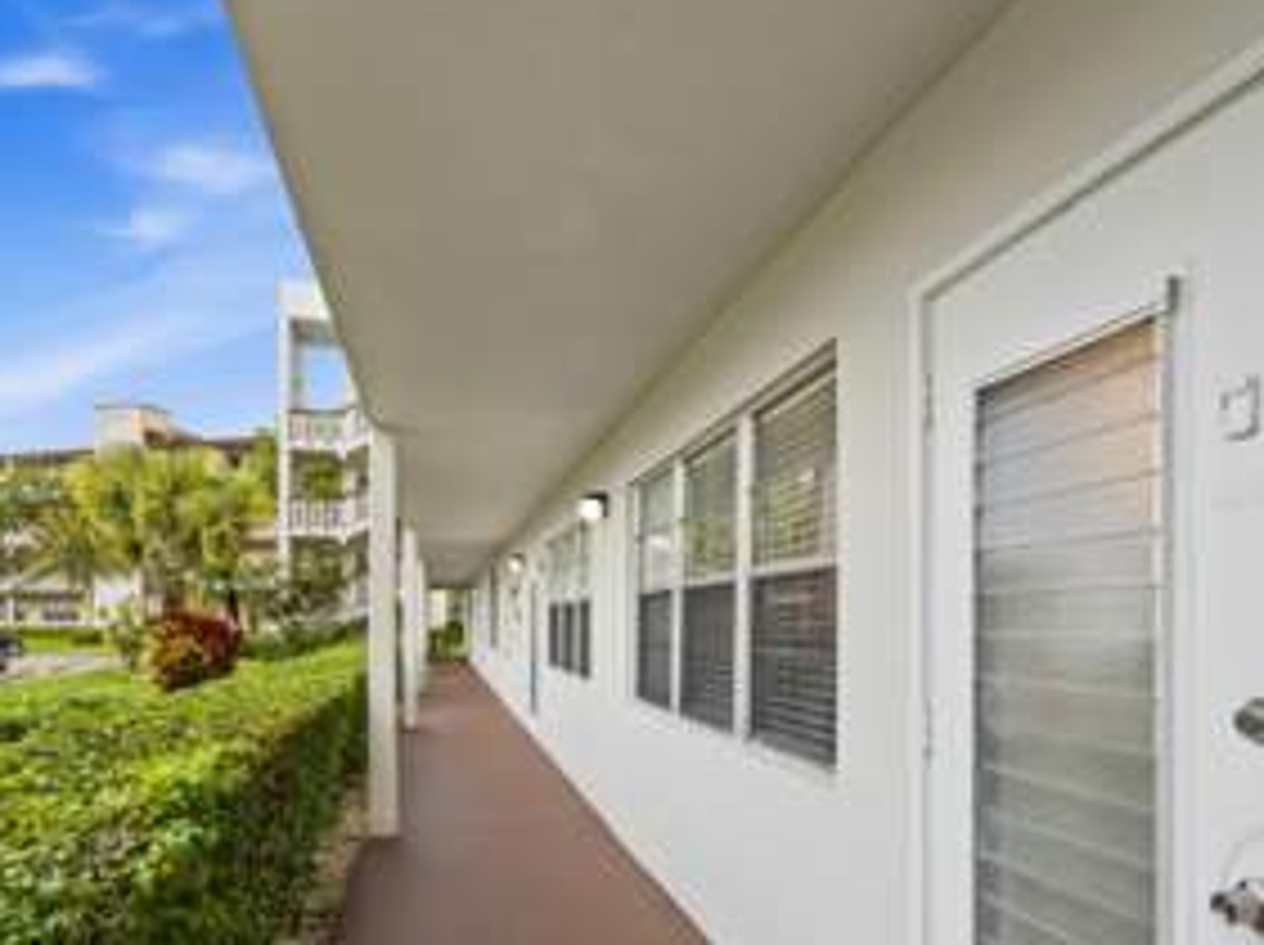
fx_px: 839
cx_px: 634
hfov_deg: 74.0
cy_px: 659
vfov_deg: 57.0
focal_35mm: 23
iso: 250
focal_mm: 14
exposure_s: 1/15
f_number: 9
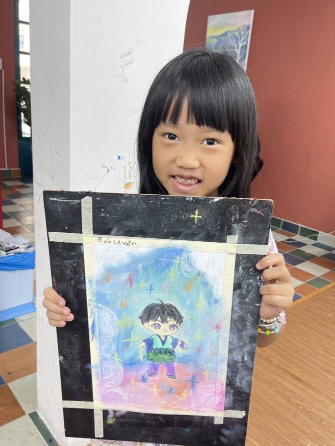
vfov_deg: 63.4
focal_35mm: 28
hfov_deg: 49.8
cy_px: 229
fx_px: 361
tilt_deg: -19.5
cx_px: 172
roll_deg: -5.2
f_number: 1.6
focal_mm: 5.1
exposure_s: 1/100
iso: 50
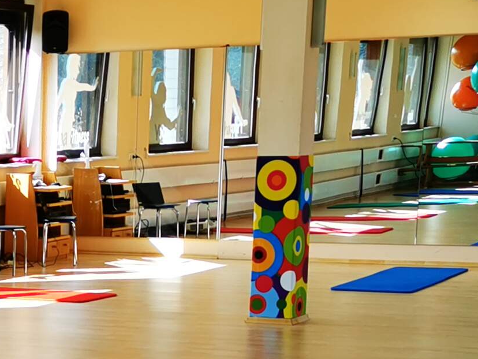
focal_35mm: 119
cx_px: -184
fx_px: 1643
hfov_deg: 15.6
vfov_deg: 12.1
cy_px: 479
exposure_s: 1/332
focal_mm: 5.58
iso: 50
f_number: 1.8
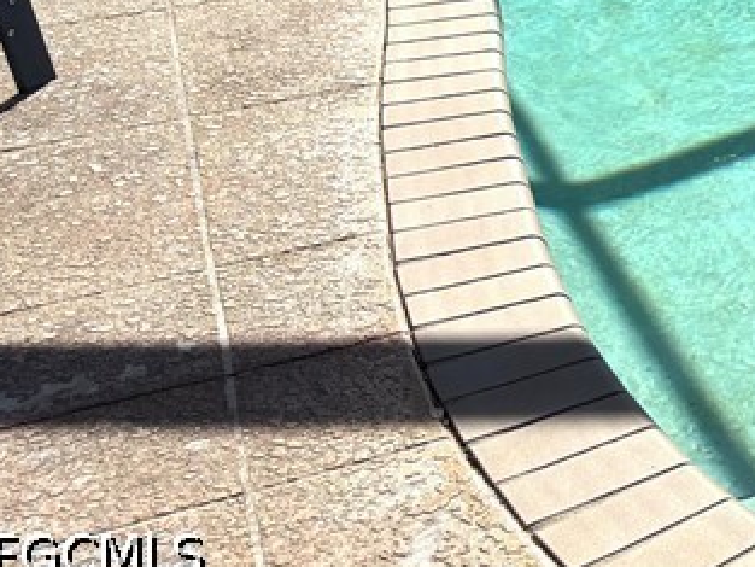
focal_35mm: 85
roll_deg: -0.5
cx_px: 1211
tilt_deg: -10.1
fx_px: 1855
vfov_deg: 15.7
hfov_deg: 19.3
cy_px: -333
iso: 50
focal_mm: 5.96
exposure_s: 1/2639
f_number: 1.6
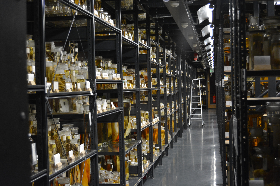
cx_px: 140
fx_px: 443
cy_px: 93
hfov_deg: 35.1
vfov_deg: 23.8
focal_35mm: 57
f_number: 4.8
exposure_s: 1/60
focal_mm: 38
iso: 1600
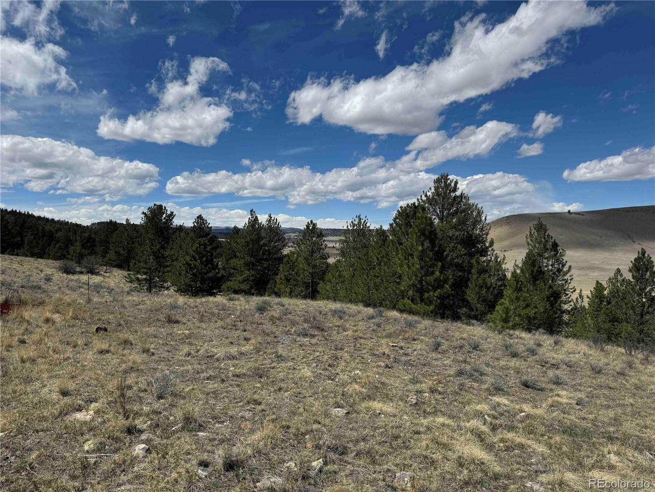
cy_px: 246
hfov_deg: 71.6
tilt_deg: -0.1
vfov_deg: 56.8
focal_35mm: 24
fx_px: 454
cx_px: 328
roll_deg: +0.3
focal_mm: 6.76
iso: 80
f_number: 1.78
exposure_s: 1/7937
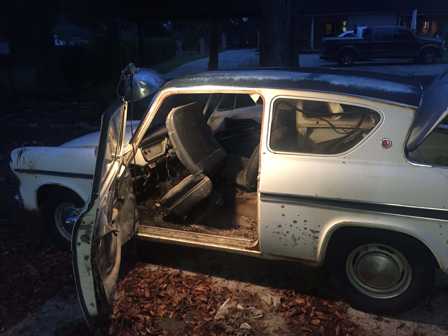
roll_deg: +2.7
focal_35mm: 29
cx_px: 224
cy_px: 168
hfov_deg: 61.7
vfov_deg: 48.2
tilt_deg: -17.9
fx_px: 375
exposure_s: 1/20
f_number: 2.2
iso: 250
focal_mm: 4.15
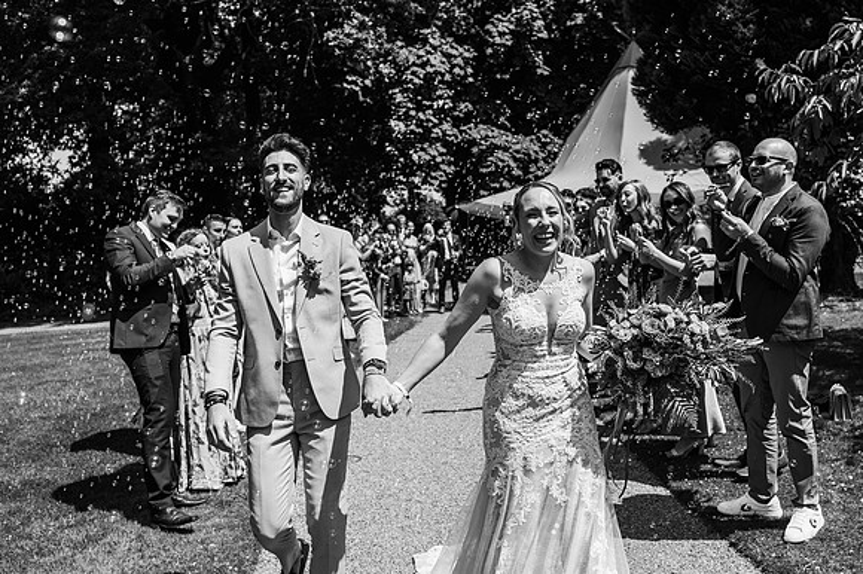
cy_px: 287
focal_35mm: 35
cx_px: 432
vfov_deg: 37.8
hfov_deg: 54.5
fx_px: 839
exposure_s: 1/1250
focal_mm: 35
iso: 100
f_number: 4.5
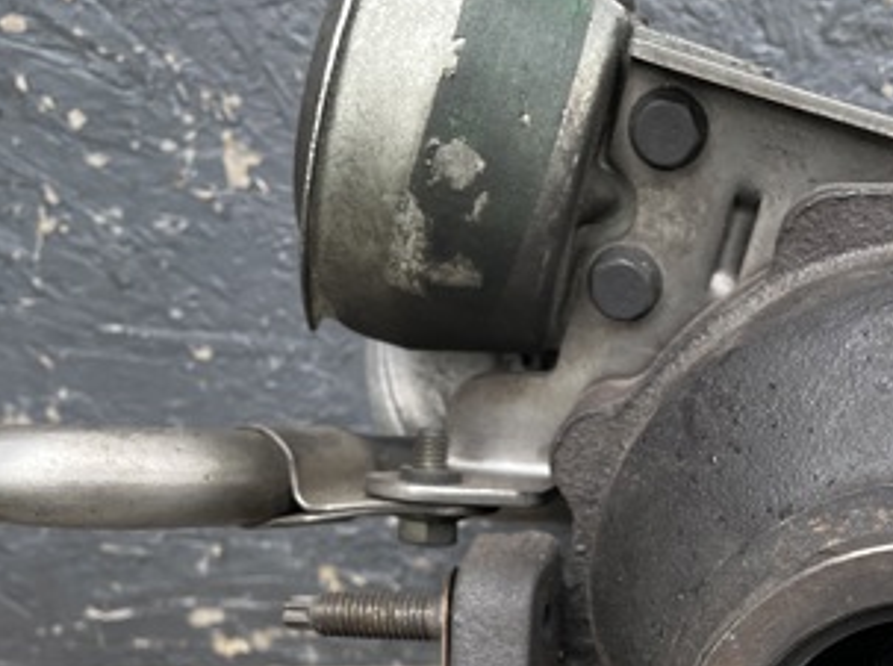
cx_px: 696
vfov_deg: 25.5
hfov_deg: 34.1
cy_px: 626
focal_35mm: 55
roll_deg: +3.7
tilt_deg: -21.0
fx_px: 1416
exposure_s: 1/107
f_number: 1.6
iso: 125
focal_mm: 4.2
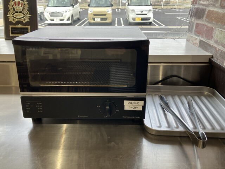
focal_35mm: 28
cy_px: 84
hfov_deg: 63.4
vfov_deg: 49.7
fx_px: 182
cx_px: 112
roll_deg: -0.5
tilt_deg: -24.2
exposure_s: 1/121
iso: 32
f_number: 1.8
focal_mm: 3.99
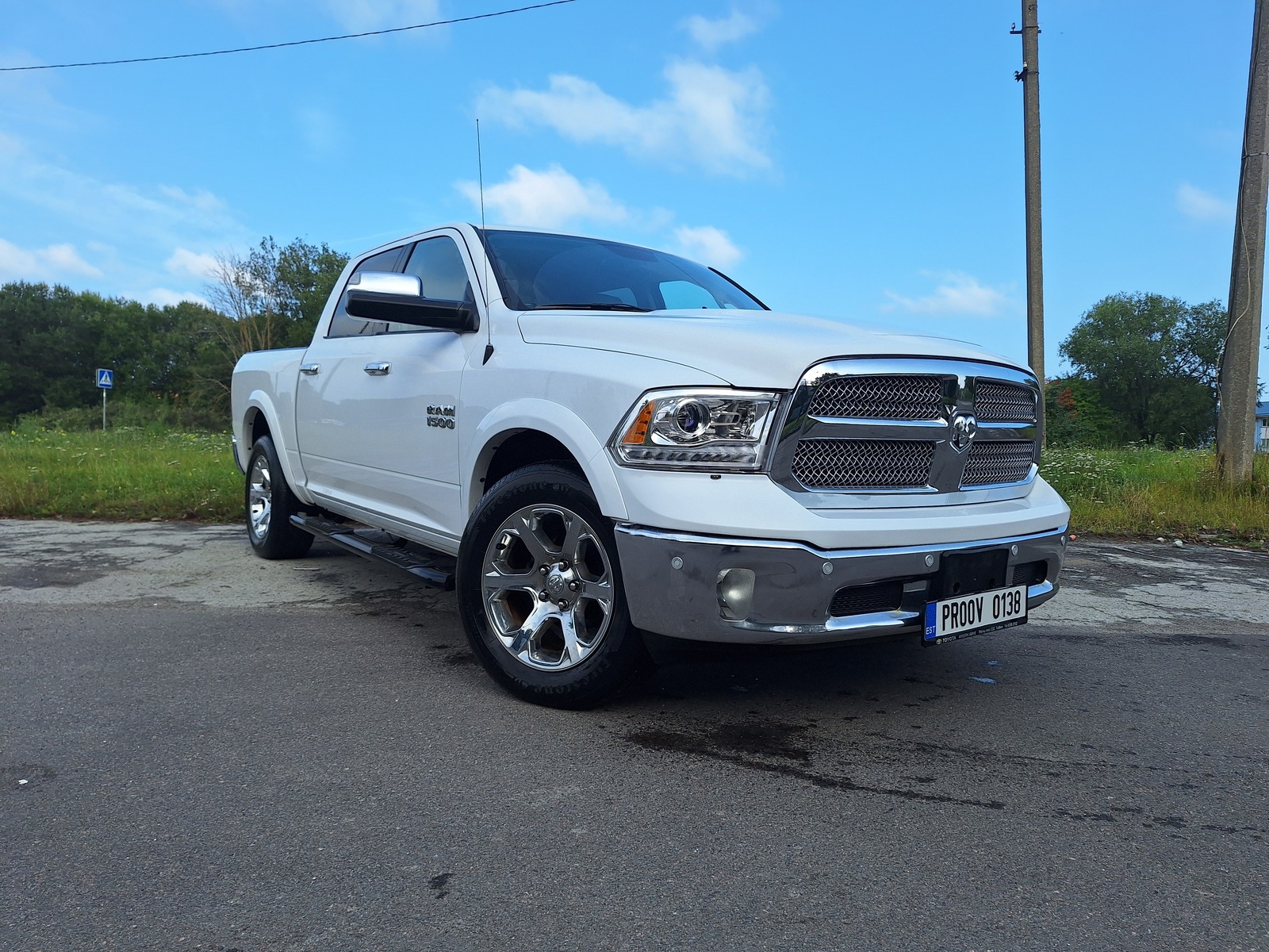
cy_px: 476
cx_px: 634
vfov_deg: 58.9
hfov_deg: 73.9
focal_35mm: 23
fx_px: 843
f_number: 1.8
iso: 40
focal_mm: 5.54
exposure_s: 1/1623
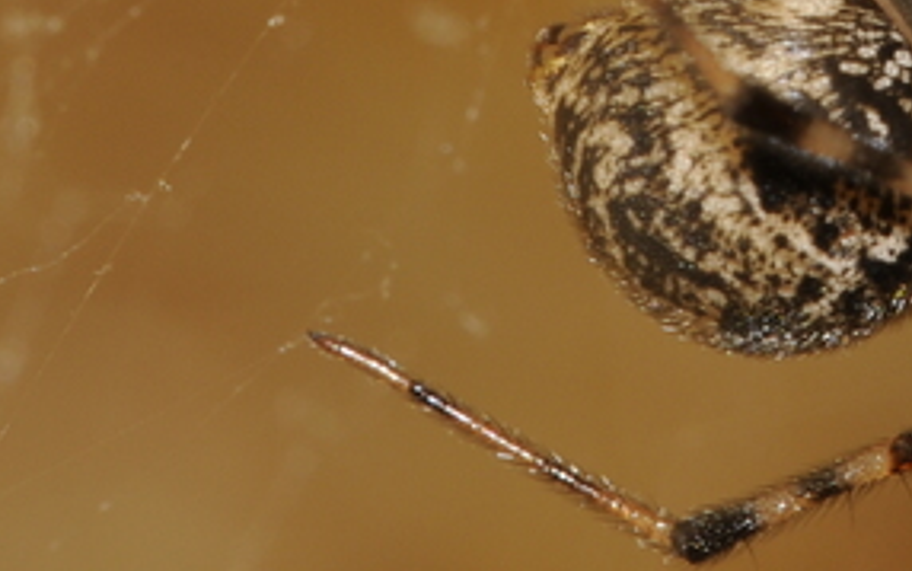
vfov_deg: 1.7
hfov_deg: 2.7
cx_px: 885
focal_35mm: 772
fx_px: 19196
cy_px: -242
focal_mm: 150
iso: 200
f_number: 13
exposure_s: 1/60
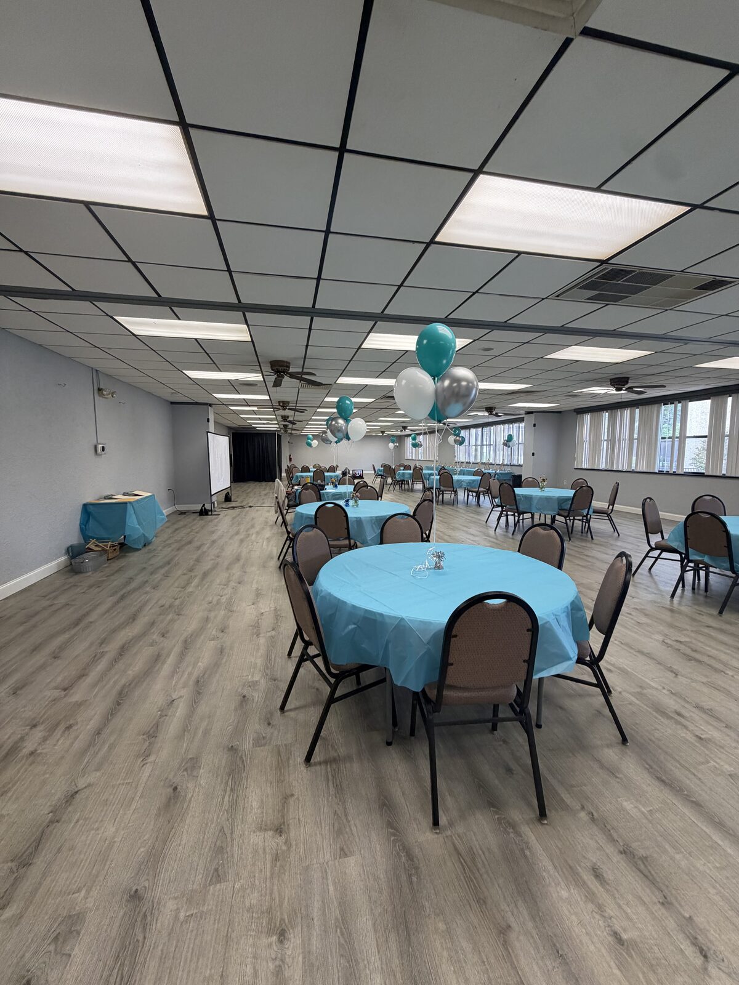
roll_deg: +0.2
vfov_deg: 102.1
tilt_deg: -6.2
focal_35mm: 14
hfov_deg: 85.7
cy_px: 492
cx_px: 370
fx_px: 399
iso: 200
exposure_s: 1/120
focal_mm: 2.22
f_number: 2.2
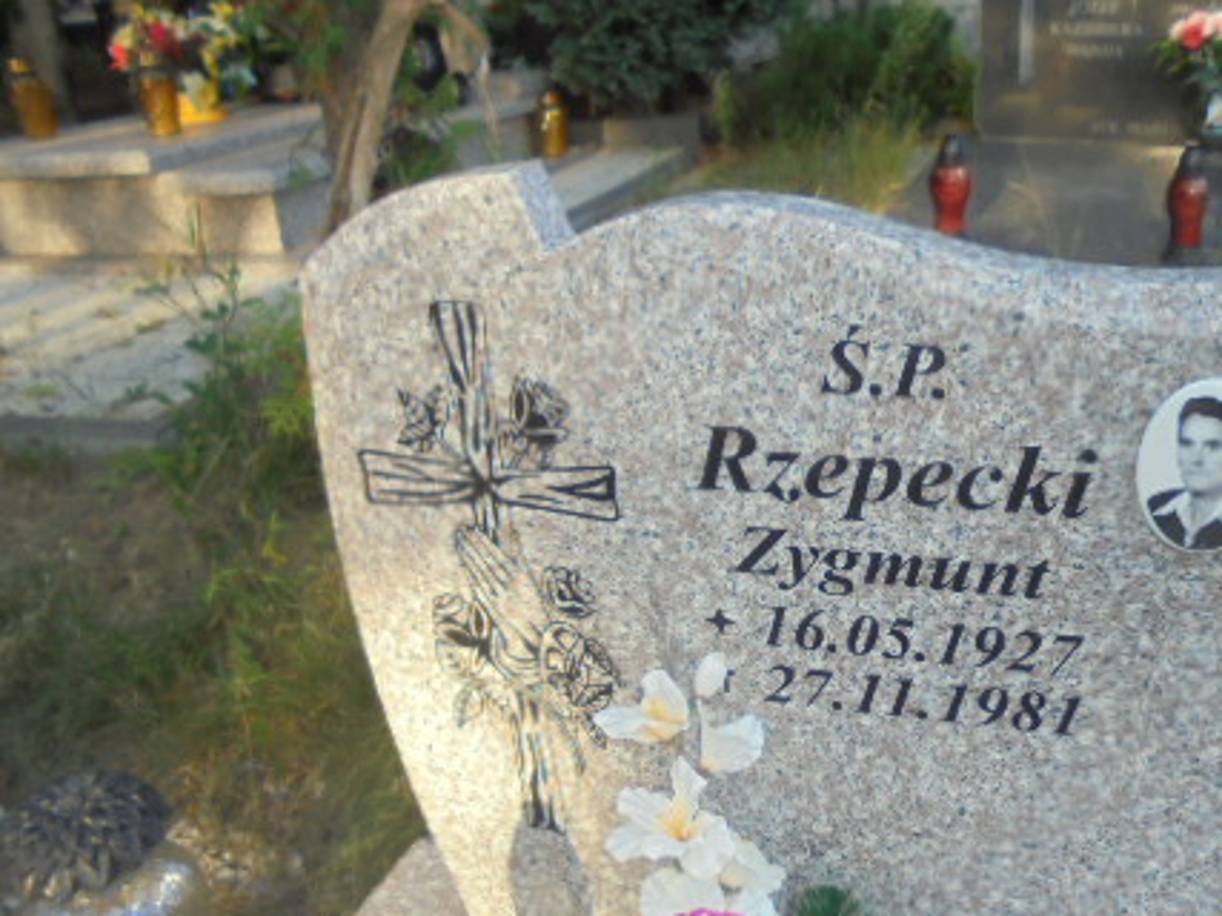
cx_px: 824
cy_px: 593
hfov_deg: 47.0
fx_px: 1376
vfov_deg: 36.5
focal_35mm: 39
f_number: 3.5
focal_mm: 4.6
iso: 100
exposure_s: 1/125
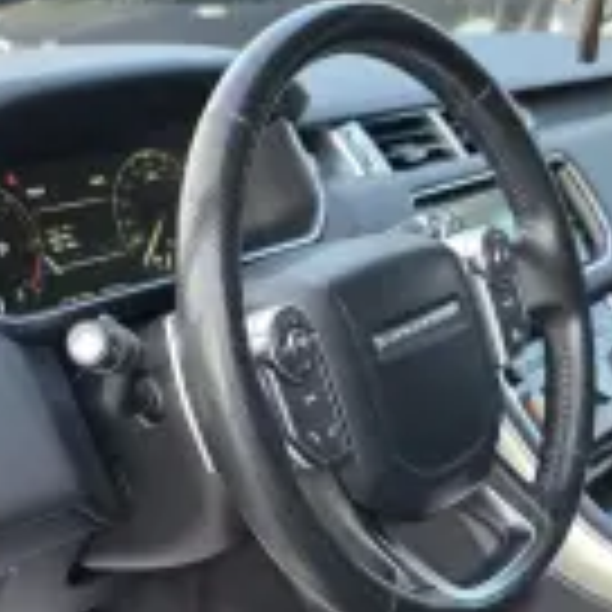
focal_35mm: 54
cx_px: 220
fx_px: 1080
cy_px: 504
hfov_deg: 31.5
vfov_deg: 30.7
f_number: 1.7
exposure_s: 1/180
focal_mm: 6.25
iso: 160
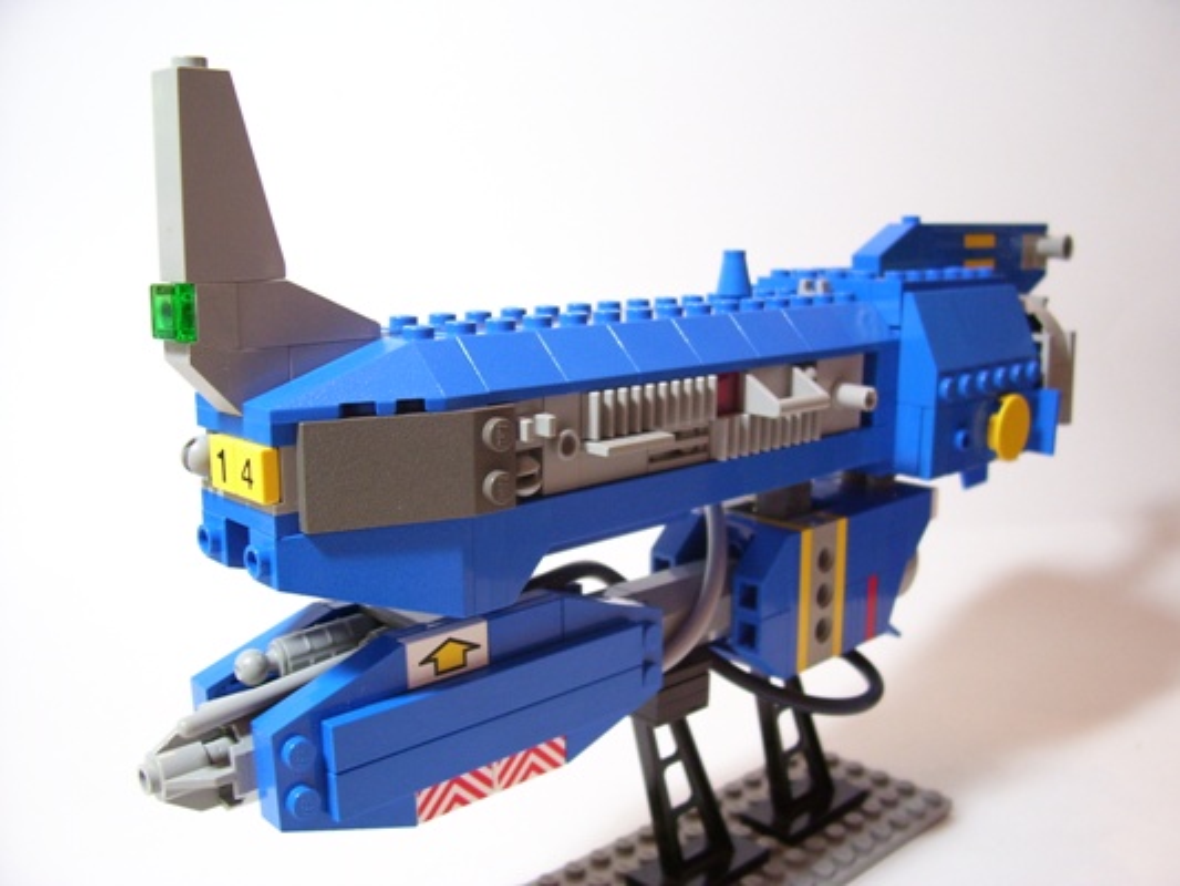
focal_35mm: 34
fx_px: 1159
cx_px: 590
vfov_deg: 41.8
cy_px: 443
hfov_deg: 53.9
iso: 160
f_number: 2.7
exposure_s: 1/15
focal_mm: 5.6
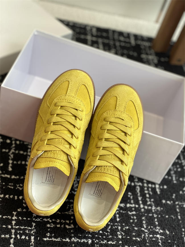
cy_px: 124
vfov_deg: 36.8
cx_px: 92
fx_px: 370
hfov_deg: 28.0
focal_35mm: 52
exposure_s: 1/122
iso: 32
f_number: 2
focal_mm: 6
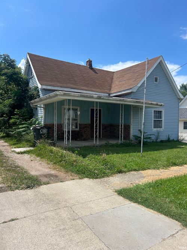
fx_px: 187
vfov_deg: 67.3
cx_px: 94
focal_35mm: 26
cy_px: 125
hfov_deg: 53.0
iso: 50
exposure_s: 1/4630
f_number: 1.5
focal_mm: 5.7
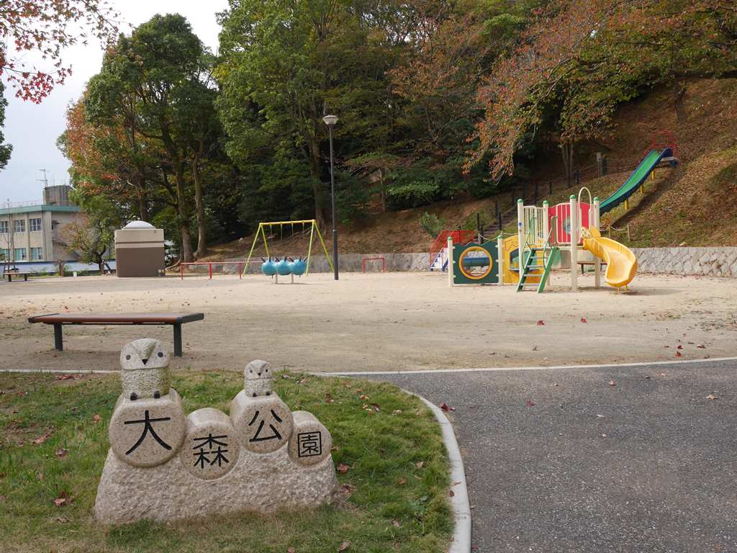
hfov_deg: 54.0
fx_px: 724
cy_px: 276
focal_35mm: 34
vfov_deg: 41.8
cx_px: 368
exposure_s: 1/320
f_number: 7.1
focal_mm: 17
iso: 200
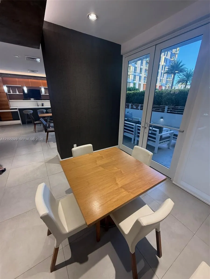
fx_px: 113
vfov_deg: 102.1
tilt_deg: -19.2
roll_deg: +0.8
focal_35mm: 14
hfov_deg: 85.7
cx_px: 105
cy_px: 140
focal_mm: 2.22
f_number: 2.2
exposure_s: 1/60
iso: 250
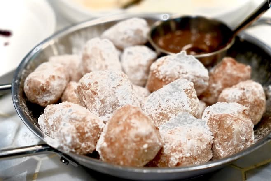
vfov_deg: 19.5
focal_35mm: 70
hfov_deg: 28.8
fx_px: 527
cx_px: 136
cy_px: 90
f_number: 4
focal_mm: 70
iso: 2000
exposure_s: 1/160
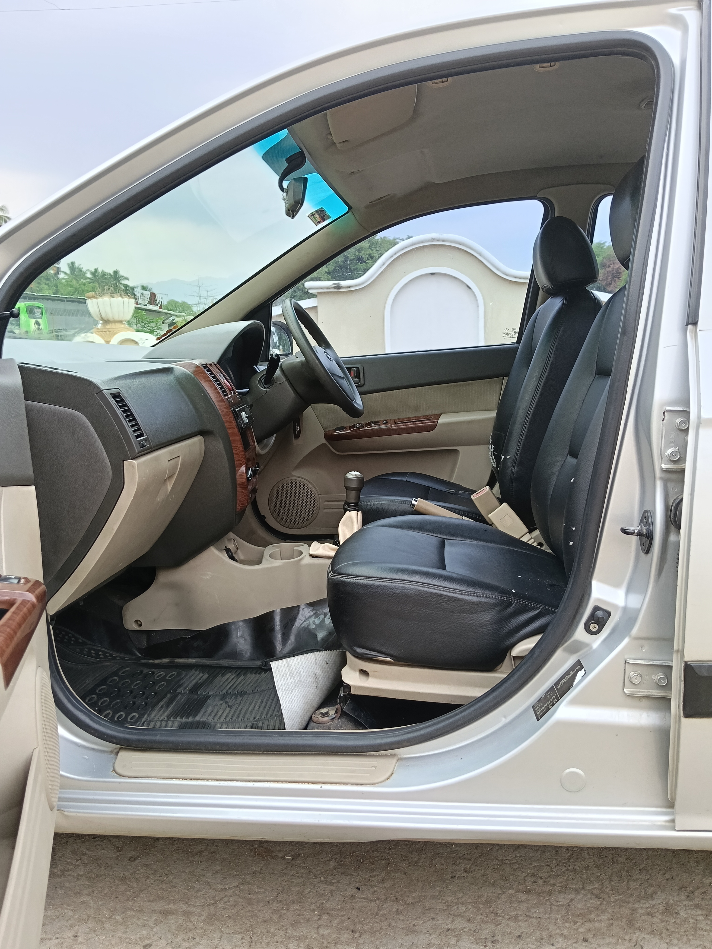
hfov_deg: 51.4
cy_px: 474
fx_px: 740
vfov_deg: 65.3
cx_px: 356
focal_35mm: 27
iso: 64
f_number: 1.8
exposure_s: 1/100
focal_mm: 3.98
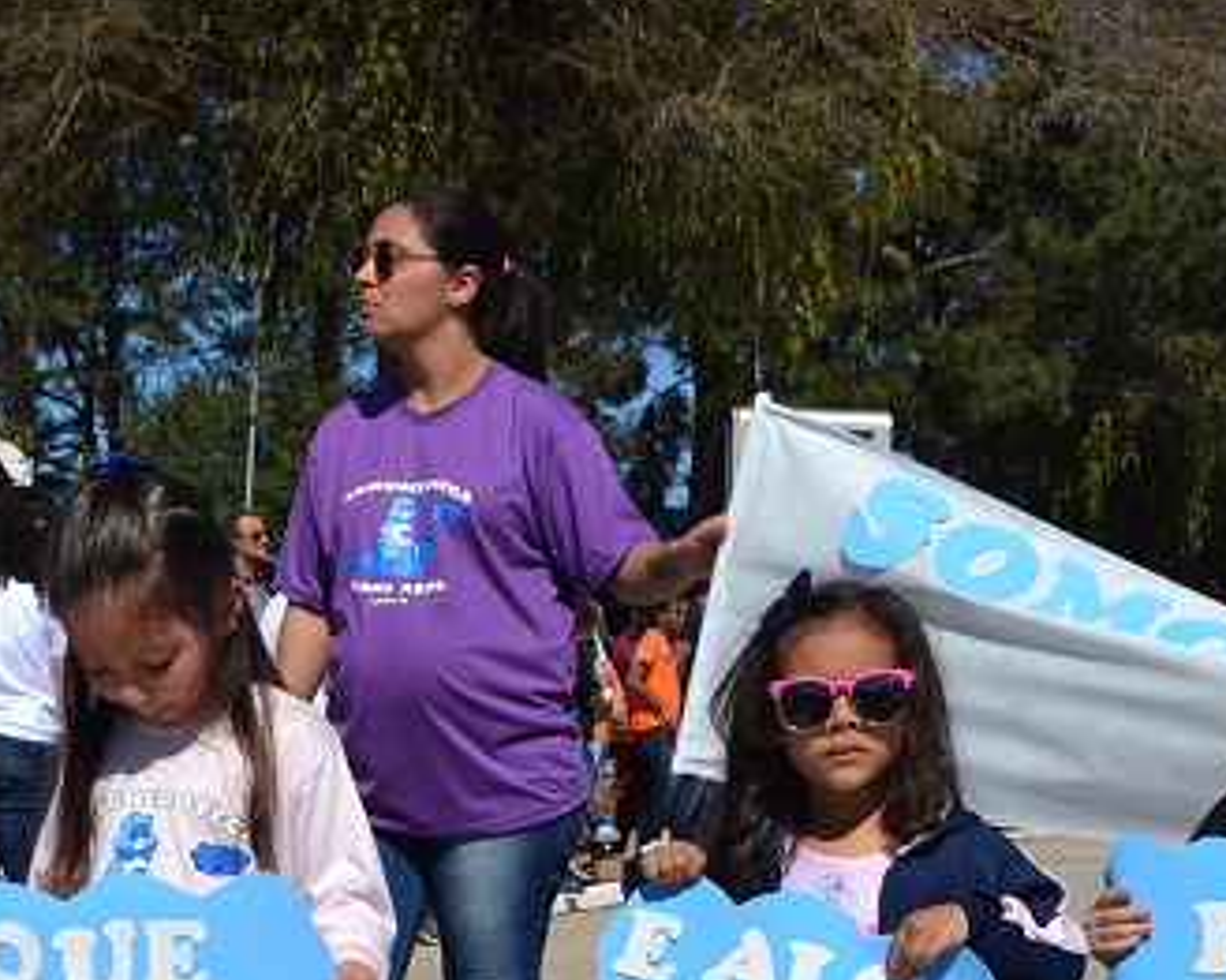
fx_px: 2466
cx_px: 348
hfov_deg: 27.6
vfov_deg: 22.0
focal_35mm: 68
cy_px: 875
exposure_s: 1/320
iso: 100
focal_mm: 22
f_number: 9
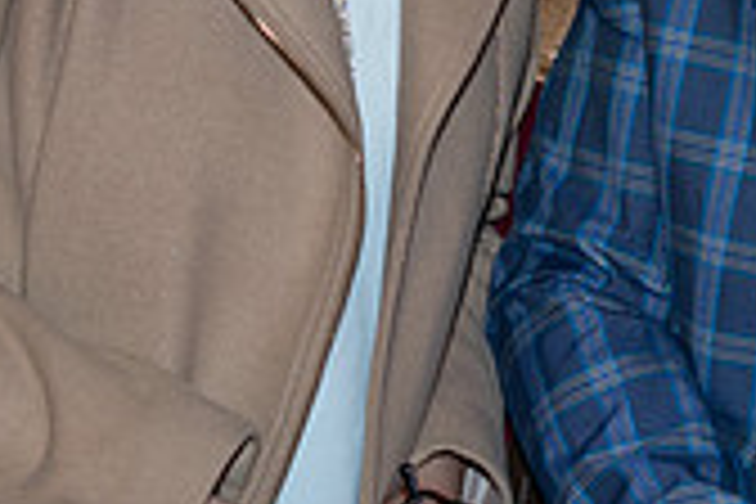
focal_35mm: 201
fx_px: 4221
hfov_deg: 10.2
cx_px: 592
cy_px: -337
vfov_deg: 6.7
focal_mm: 35
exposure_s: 1/60
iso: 200
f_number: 3.2
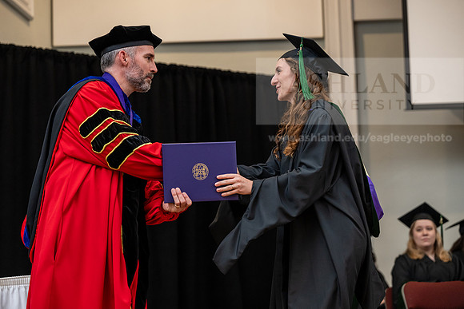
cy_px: 154
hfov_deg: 21.2
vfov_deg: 14.3
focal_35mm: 96
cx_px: 232
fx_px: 1238
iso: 1600
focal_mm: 96
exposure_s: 1/200
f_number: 3.5
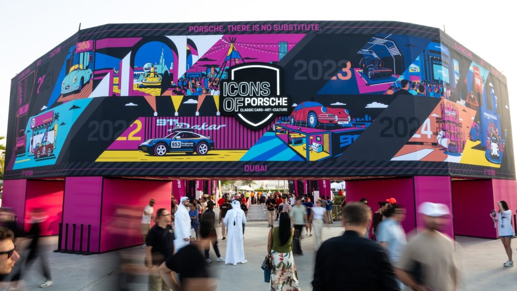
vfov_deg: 44.3
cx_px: 250
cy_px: 145
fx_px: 357
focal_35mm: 26
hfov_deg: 71.8
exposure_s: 1/3
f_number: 22
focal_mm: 16
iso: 80
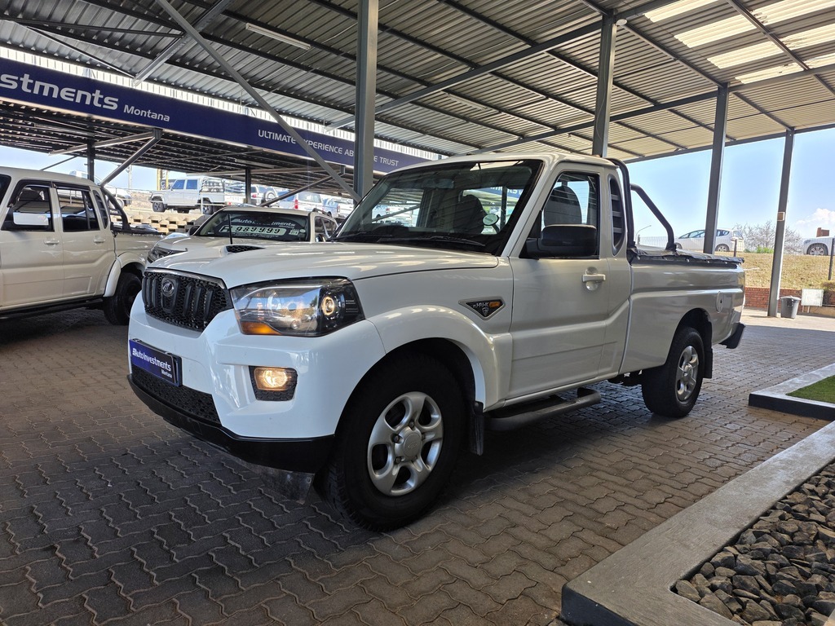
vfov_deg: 58.9
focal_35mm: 23
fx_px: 555
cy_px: 313
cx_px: 418
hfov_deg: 73.9
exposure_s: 1/359
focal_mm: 6.25
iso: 50
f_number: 1.7
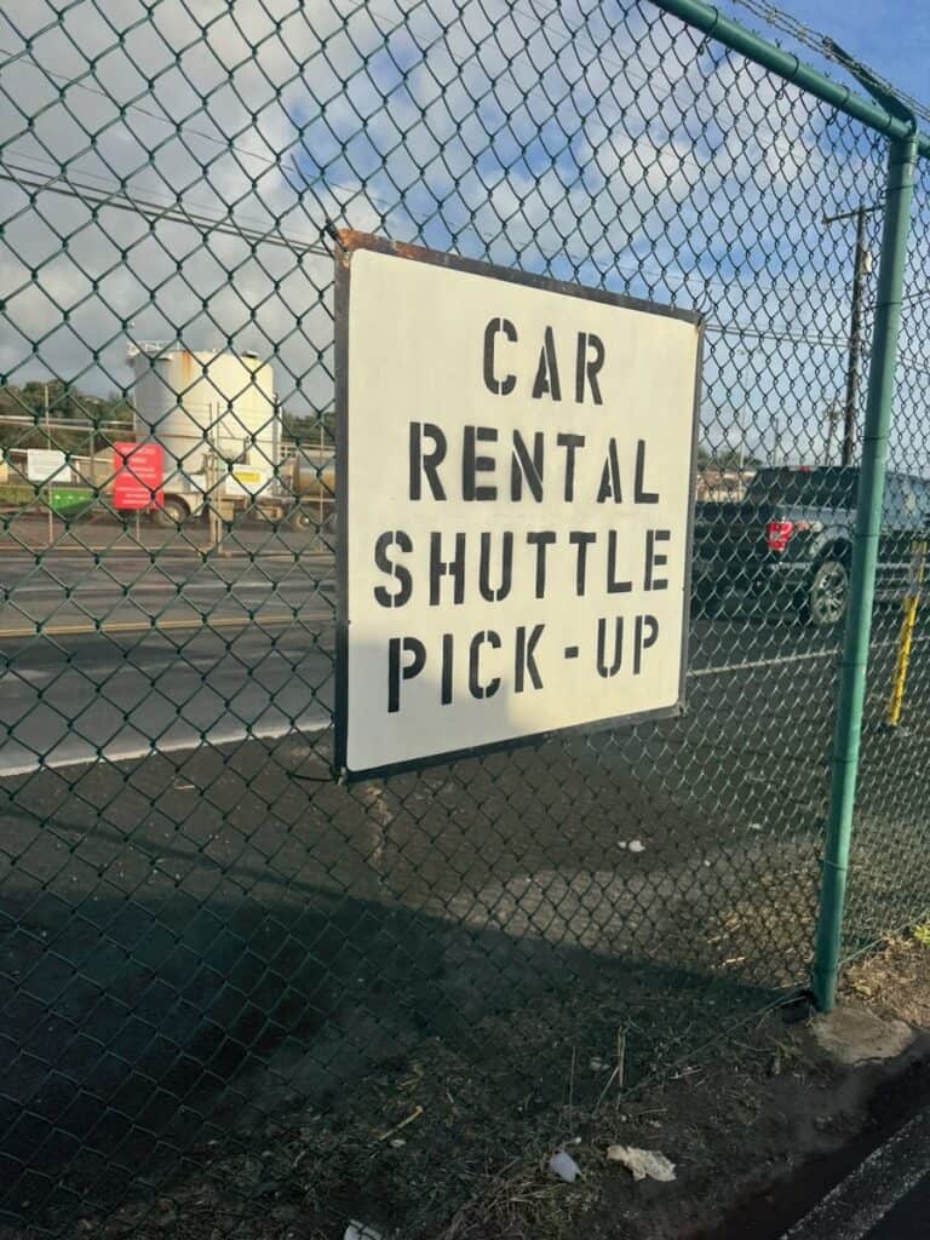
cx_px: 465
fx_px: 860
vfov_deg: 71.6
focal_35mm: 24
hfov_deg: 56.8
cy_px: 620
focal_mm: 6.76
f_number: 1.78
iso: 80
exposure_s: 1/5348
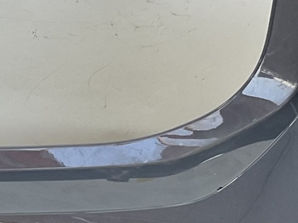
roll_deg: -1.0
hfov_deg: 12.7
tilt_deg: -5.9
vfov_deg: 10.2
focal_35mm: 145
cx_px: -197
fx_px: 1248
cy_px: 46
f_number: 1.8
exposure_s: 1/166
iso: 16
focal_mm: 3
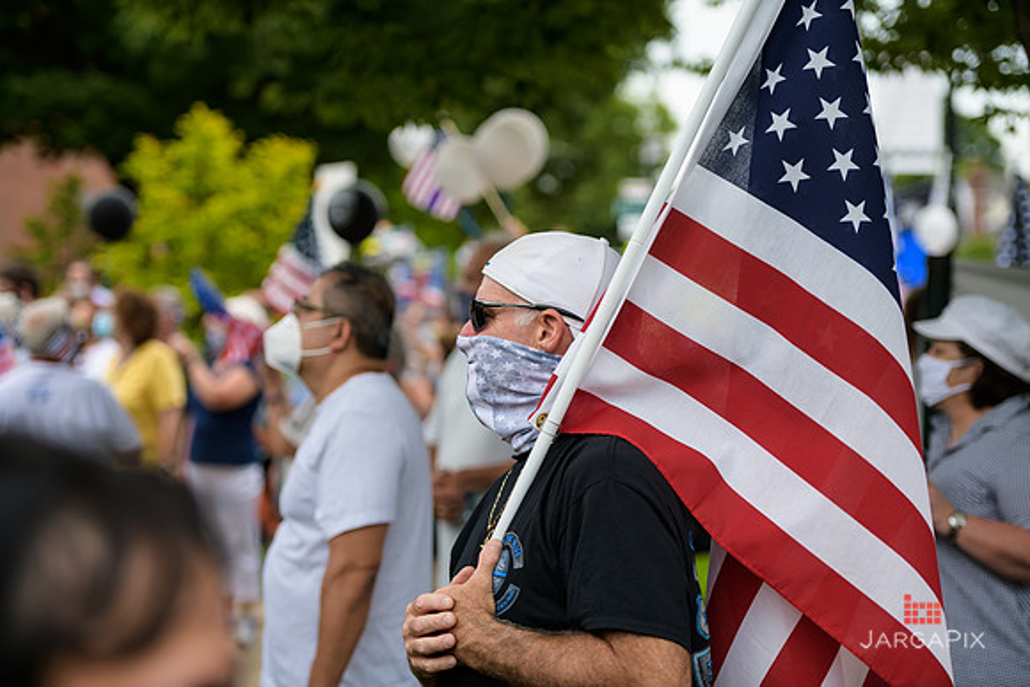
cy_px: 344
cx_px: 515
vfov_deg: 15.2
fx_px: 2575
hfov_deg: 22.6
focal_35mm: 90
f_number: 3.2
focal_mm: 90
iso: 200
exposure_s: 1/200
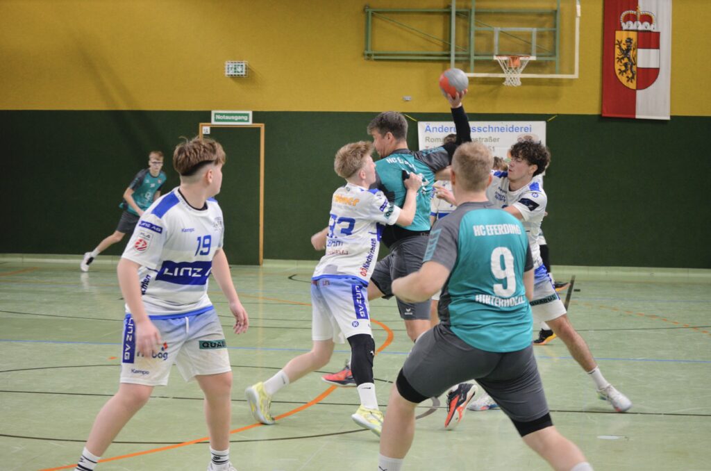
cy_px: 236
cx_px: 356
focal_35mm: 82
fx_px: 1626
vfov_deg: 16.5
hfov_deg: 24.7
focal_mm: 55
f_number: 4
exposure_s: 1/200
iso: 1600
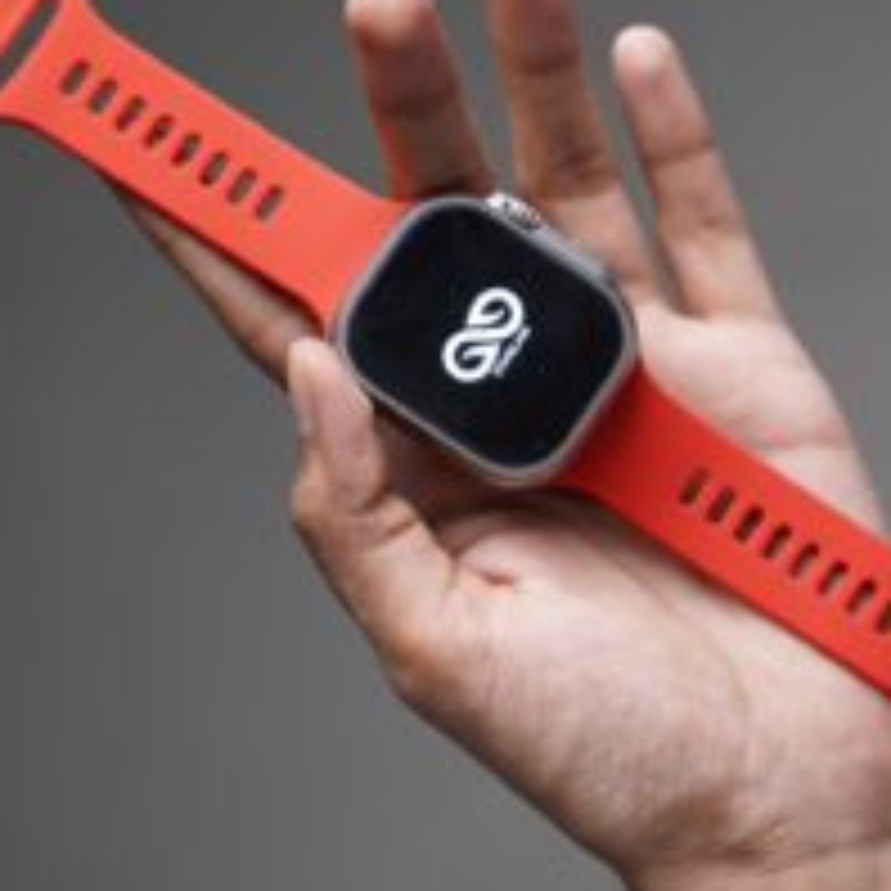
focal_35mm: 129
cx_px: 549
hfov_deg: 13.5
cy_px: 367
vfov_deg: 13.5
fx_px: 3757
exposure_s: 1/200
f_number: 3.5
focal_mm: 75
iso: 1600
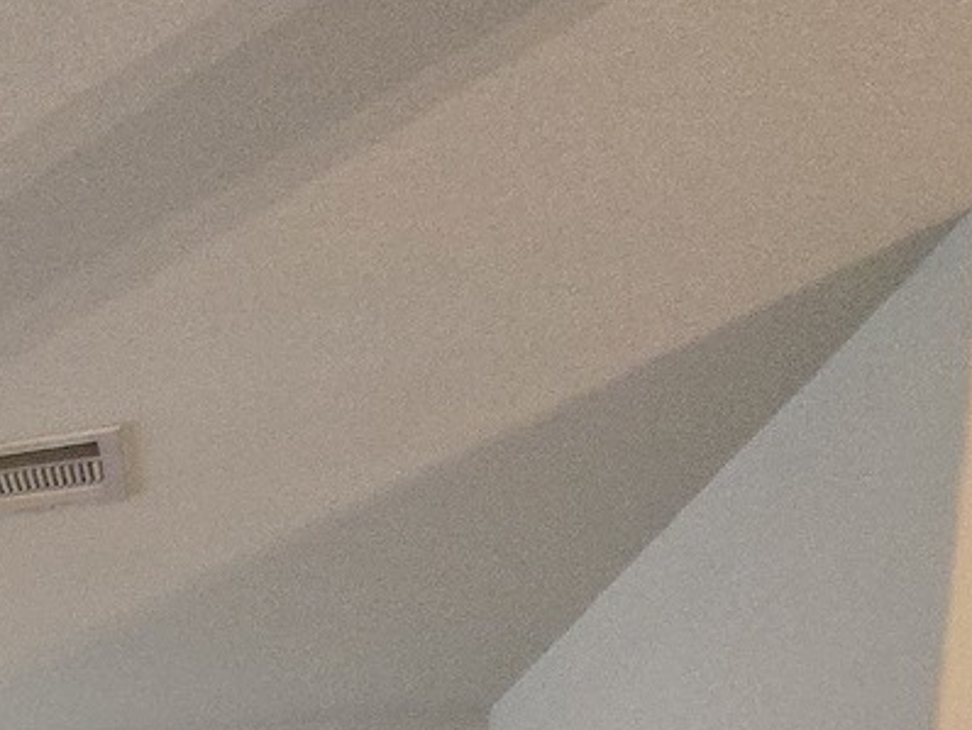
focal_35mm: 47
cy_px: 1182
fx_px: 1321
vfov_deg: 22.9
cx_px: -471
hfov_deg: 27.9
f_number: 2.2
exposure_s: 1/60
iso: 1000
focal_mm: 2.2
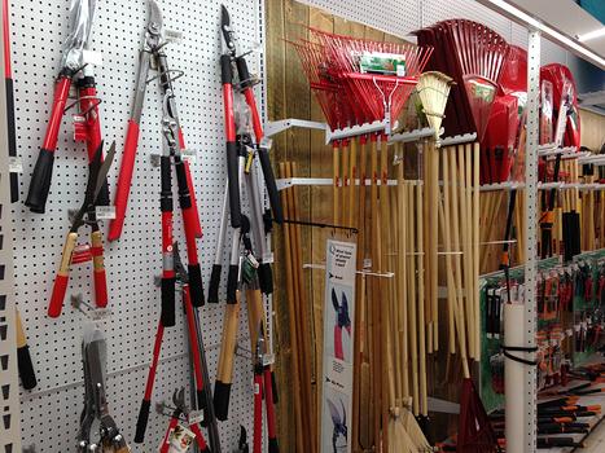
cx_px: 302
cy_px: 226
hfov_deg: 55.4
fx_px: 577
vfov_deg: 42.9
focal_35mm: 33
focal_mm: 4.12
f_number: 2.4
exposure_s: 1/40
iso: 50
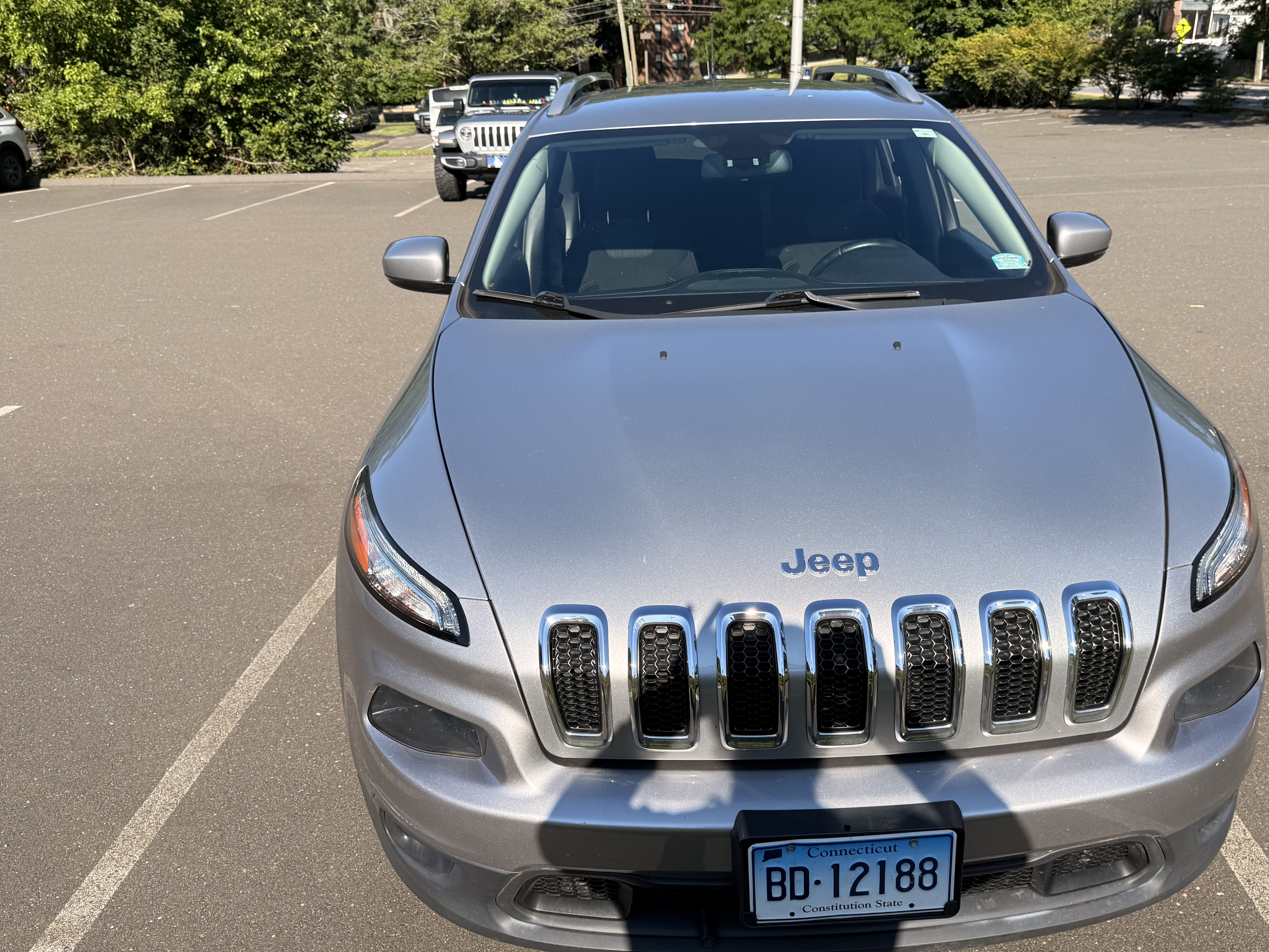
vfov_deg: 49.7
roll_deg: +0.0
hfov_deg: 63.2
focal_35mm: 28
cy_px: 450
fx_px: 1026
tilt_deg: -22.5
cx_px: 720
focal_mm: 6.76
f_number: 1.78
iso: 80
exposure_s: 1/2611
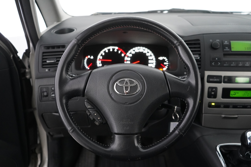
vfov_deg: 43.6
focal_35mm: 30
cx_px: 126
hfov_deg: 61.9
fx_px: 209
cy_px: 84
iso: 6400
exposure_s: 1/60
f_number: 3.5
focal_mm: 30
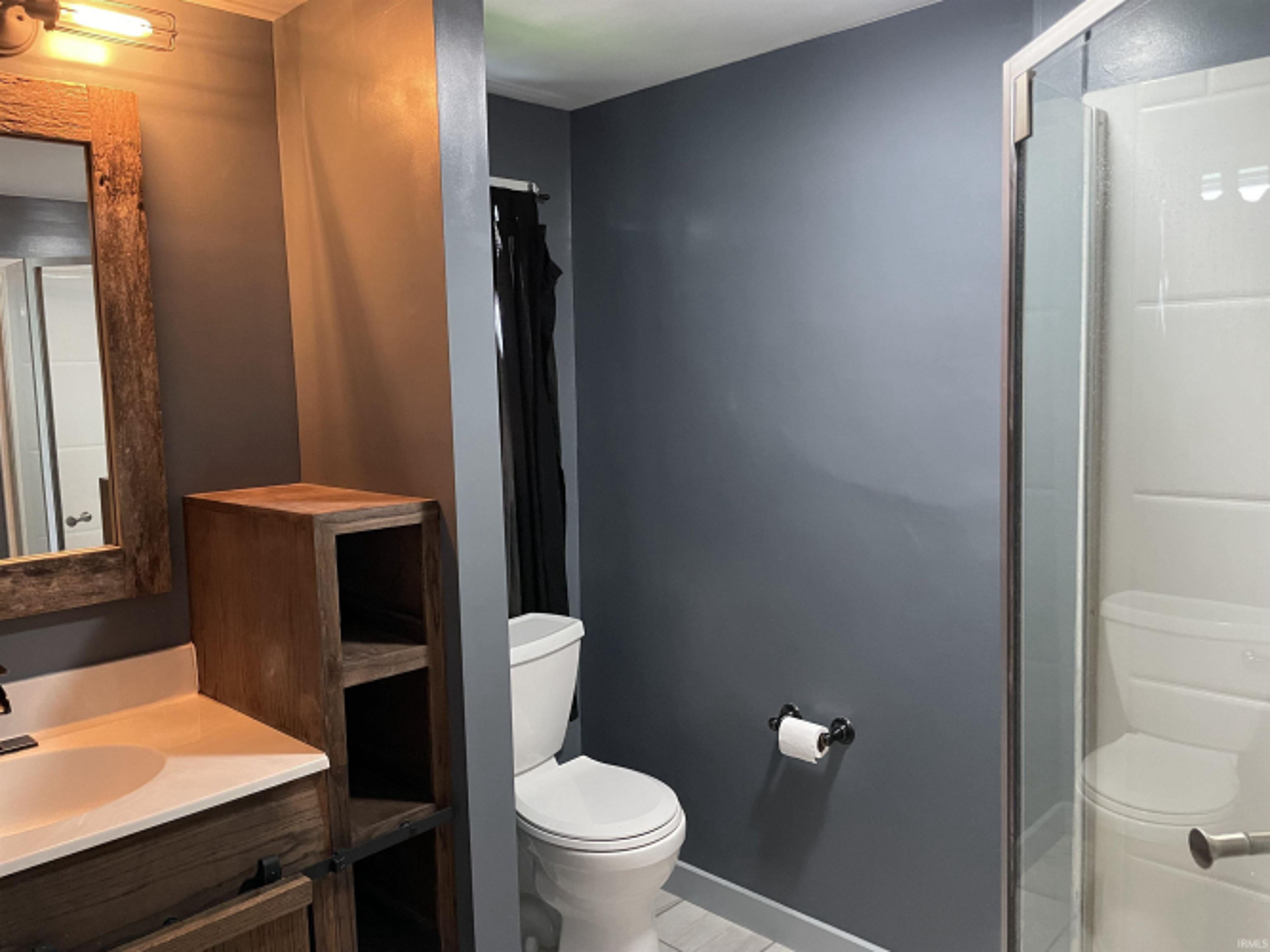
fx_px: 954
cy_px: 476
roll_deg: +1.6
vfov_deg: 53.0
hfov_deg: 67.3
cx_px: 635
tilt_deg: -5.4
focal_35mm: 26
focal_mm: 4.2
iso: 640
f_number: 1.6
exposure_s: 1/40
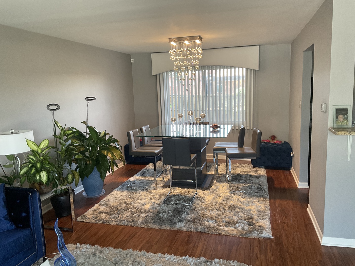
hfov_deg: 61.7
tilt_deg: -9.3
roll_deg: +1.9
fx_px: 297
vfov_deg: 48.2
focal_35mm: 29
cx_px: 178
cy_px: 133
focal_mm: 3
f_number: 1.8
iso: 100
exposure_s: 1/60
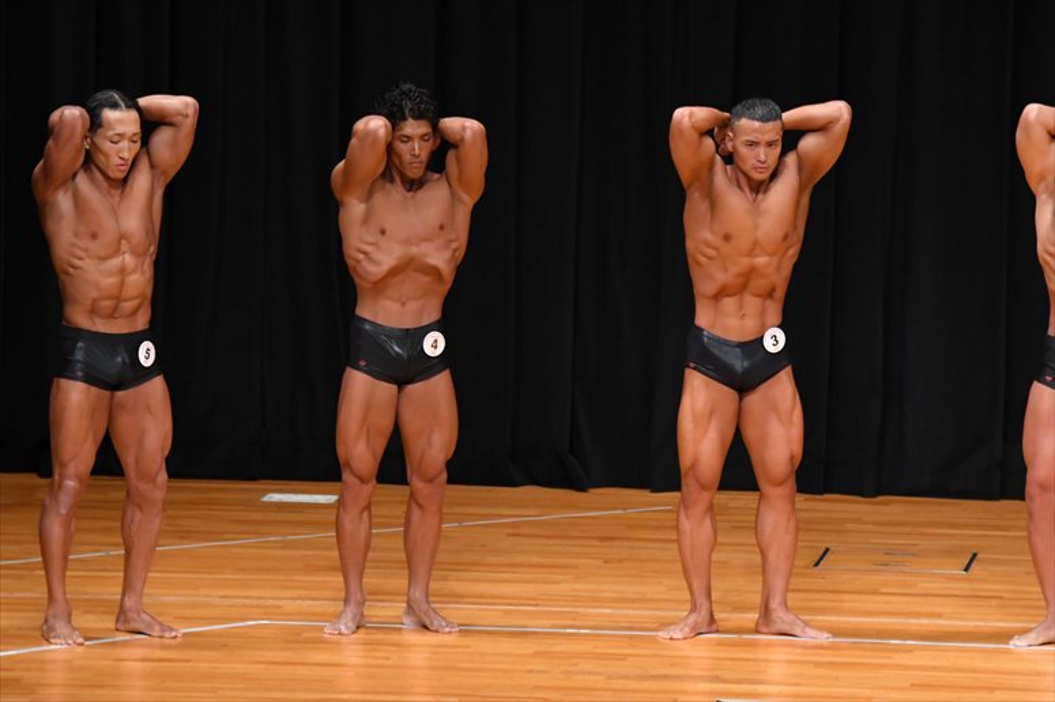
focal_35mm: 270
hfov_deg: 7.6
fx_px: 7909
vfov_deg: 5.1
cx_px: 528
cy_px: 351
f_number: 5.6
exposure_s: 1/400
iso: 4000
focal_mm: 180
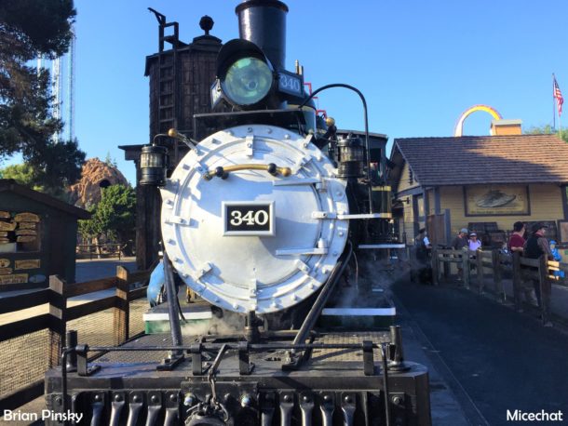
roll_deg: -0.4
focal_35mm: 29
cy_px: 213
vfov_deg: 48.3
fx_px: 476
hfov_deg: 61.6
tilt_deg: +4.3
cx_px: 284
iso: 32
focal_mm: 4.15
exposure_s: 1/1014
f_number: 2.2
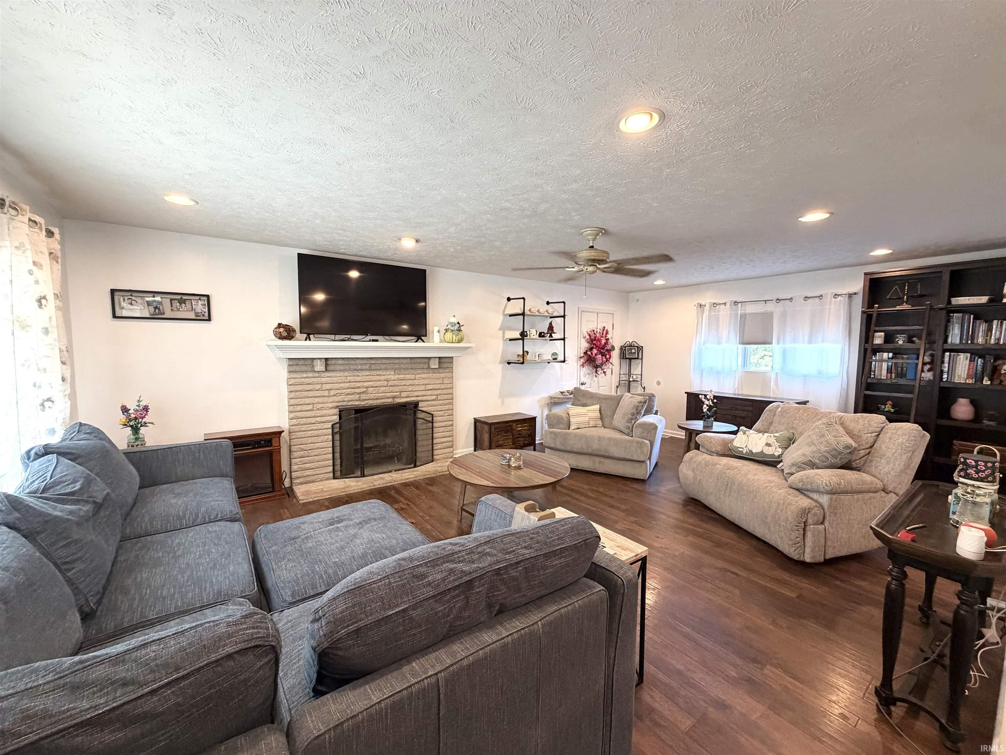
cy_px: 378
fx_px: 407
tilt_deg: -2.7
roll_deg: -0.5
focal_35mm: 14
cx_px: 503
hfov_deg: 102.1
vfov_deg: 85.7
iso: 320
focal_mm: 2.22
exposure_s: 1/71
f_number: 2.2
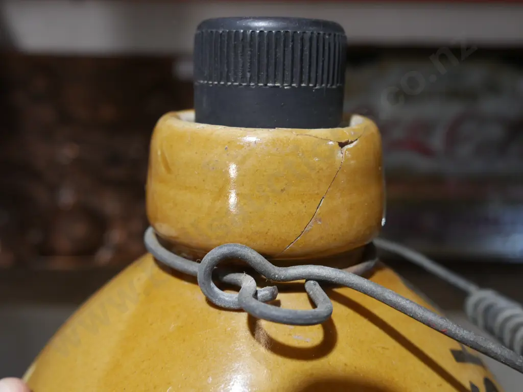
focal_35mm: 36
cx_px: 262
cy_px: 196
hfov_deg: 51.4
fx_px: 544
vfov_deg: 39.7
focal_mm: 18
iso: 800
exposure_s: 1/60
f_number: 4
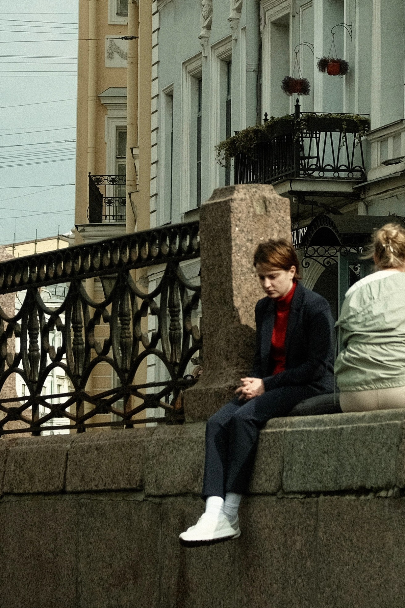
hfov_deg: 8.8
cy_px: 103
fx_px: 2632
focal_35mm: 156
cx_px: 317
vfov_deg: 13.1
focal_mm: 50
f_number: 4
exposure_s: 1/1500
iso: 160
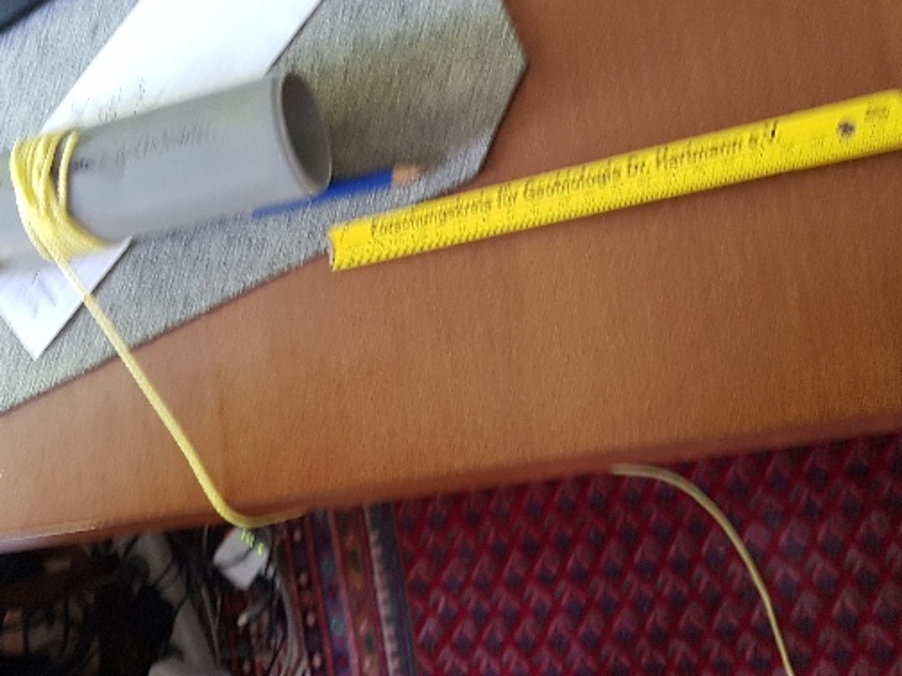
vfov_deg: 42.9
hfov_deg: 55.3
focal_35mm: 33
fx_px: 860
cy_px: 367
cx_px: 417
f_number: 1.7
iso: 200
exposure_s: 1/18
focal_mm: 4.2
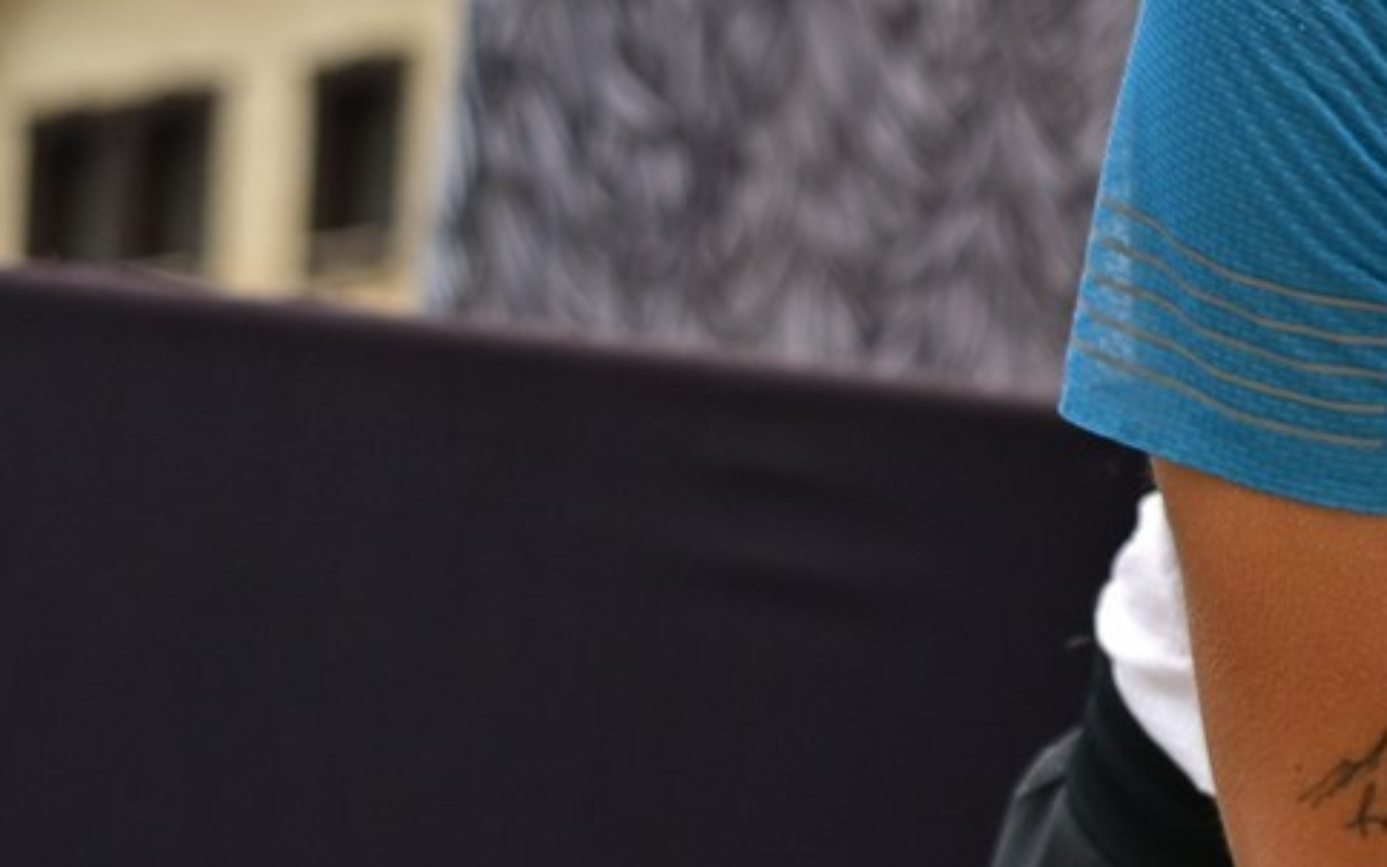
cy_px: 201
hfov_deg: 10.1
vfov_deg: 6.9
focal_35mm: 189
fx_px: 7145
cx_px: 2938
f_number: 2.8
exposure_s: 1/1250
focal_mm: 35
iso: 160
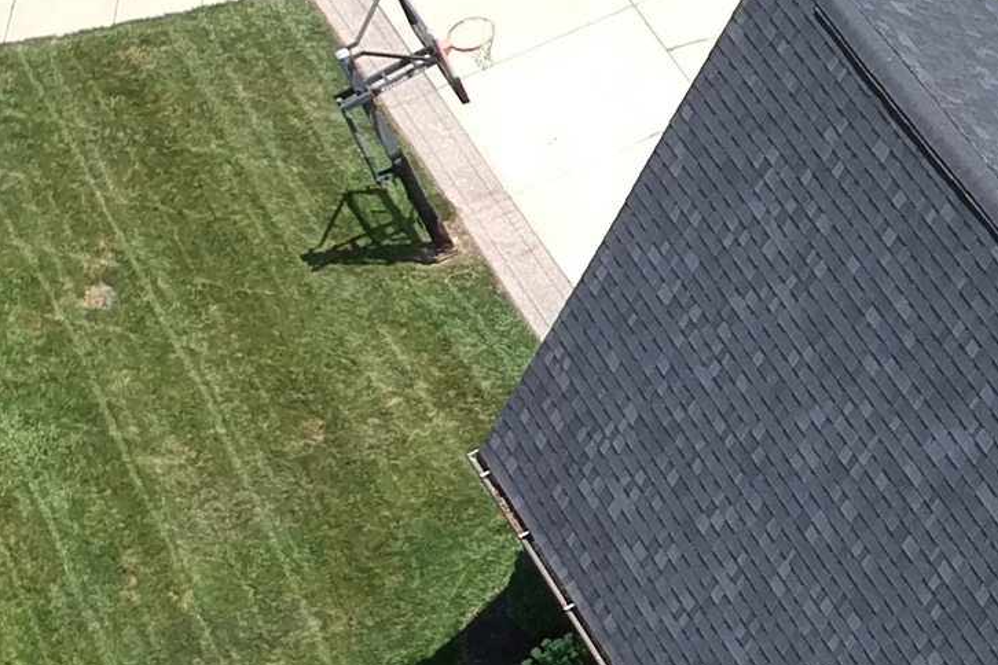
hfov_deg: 15.8
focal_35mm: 110
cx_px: 1799
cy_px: 519
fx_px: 3049
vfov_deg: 12.4
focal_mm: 4.49
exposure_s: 1/800
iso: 100
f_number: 2.6
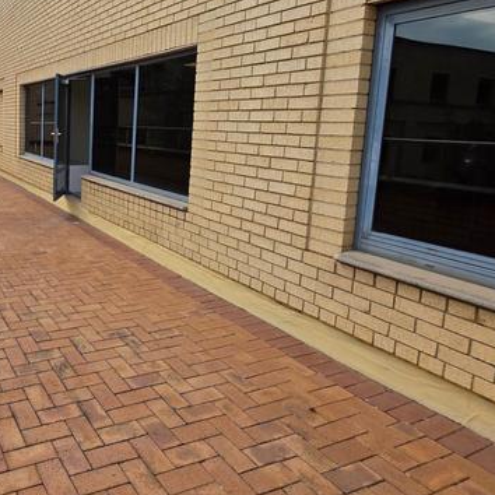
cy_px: 176
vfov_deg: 59.9
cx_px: 59
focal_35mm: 26
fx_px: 421
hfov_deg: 54.0
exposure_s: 1/1941
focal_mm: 2.2
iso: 40
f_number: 1.9
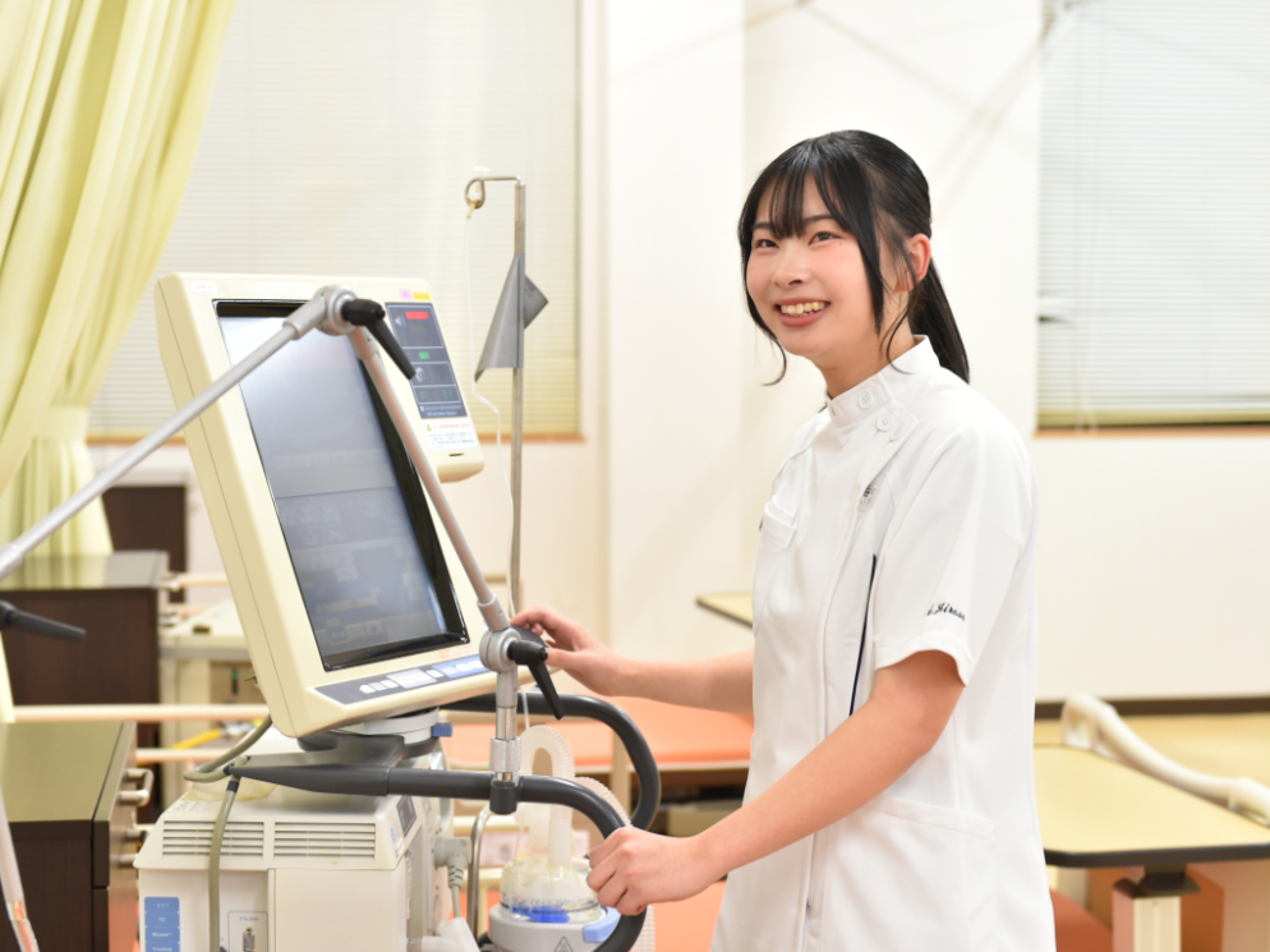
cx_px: 608
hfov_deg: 29.8
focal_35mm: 65
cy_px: 477
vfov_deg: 22.6
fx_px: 2384
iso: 1000
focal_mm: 56
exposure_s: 1/60
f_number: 4
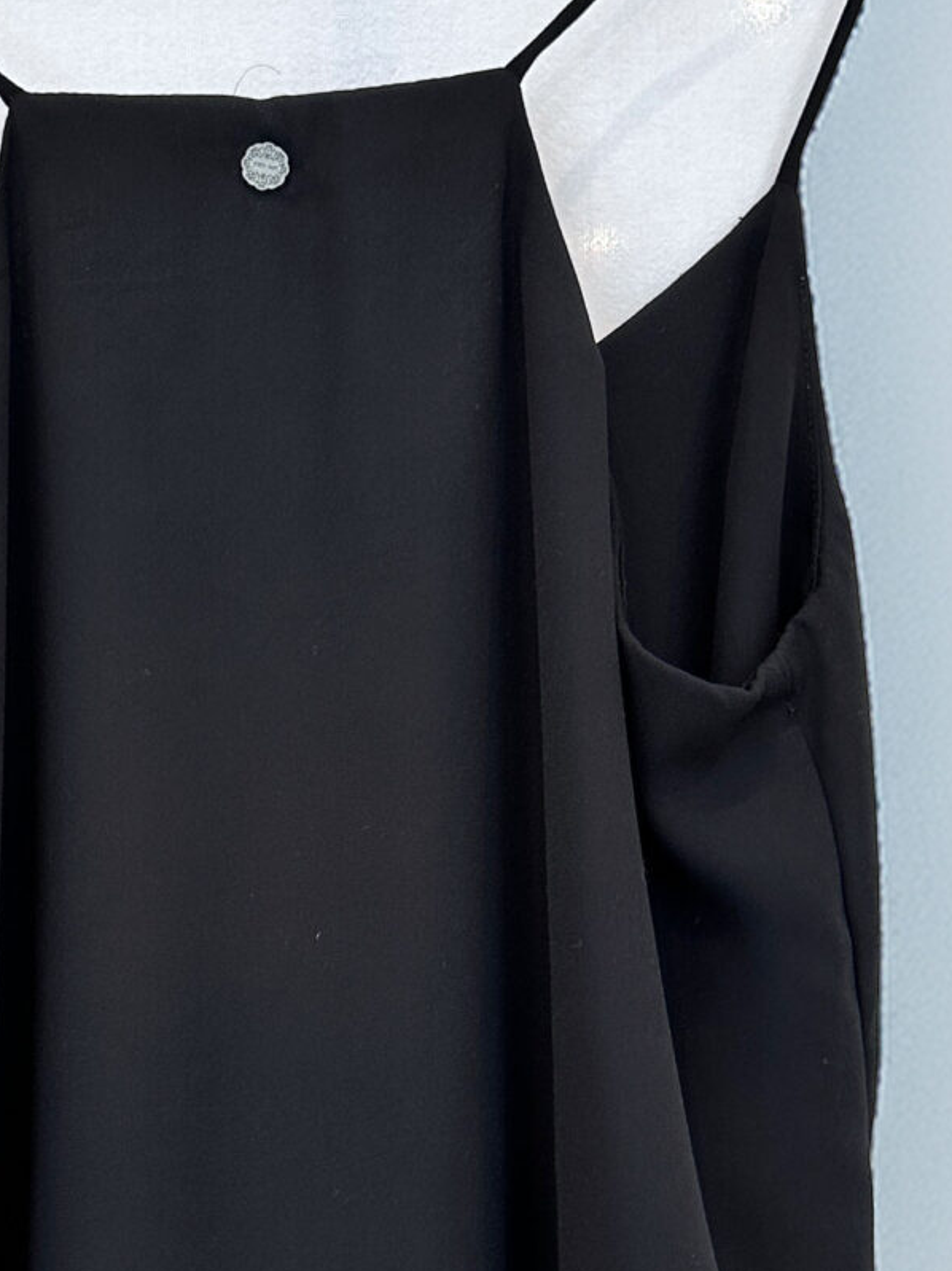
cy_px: 835
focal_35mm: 77
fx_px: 2825
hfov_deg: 19.1
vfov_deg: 25.2
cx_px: 336
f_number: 1.78
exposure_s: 1/100
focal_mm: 6.86
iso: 100
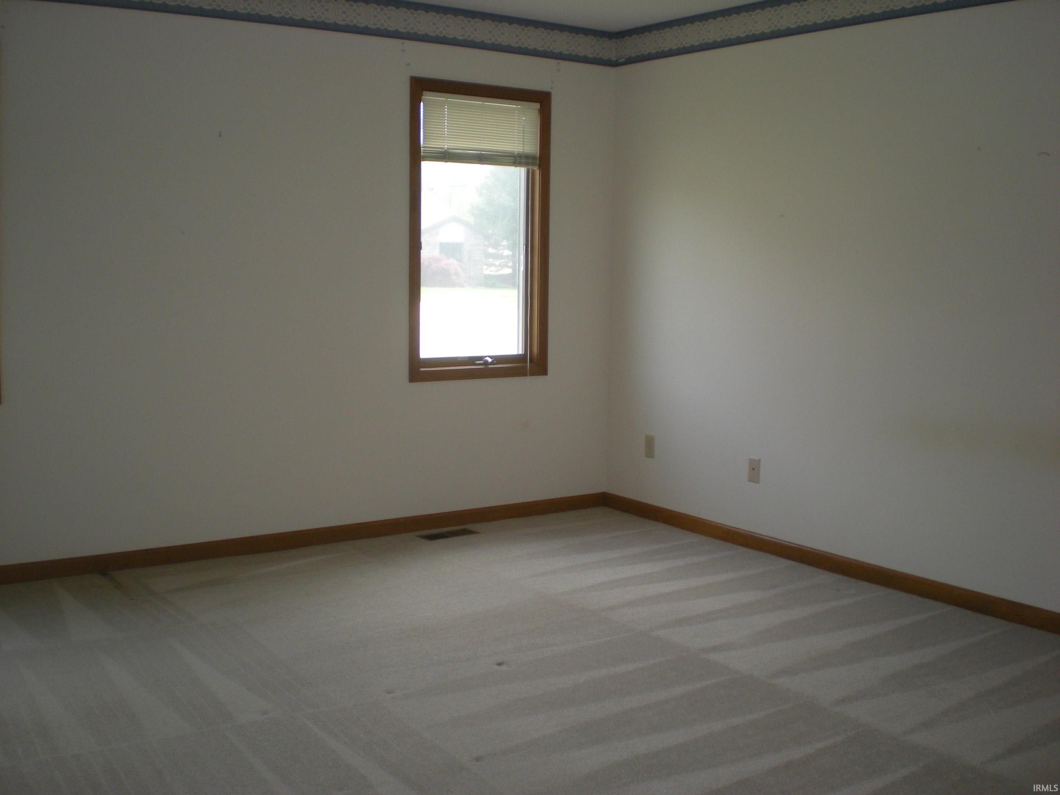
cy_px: 398
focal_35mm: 38
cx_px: 530
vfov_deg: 37.7
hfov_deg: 49.0
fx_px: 1164
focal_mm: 6.3
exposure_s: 1/59.6
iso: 105
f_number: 3.1
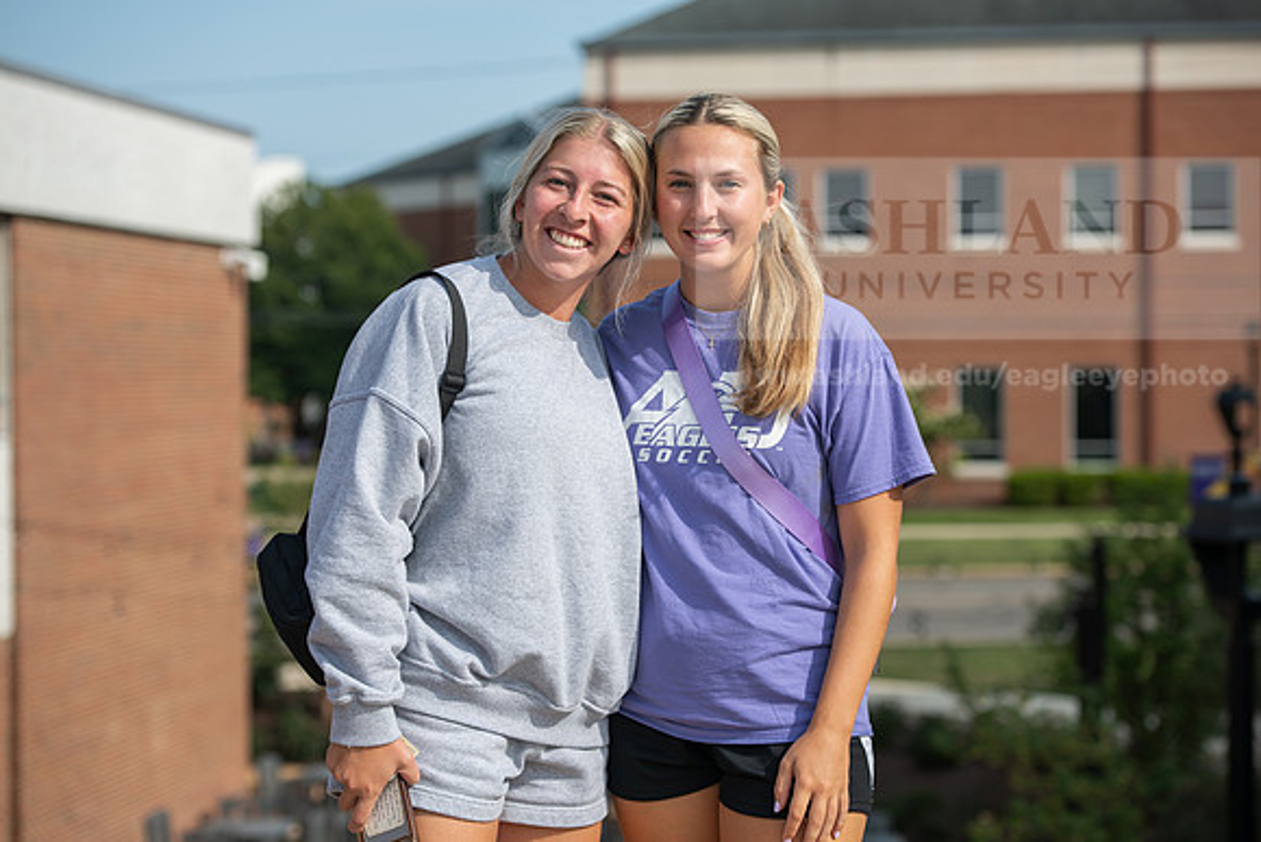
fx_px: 3013
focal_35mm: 86
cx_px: 630
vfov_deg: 15.9
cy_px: 421
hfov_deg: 23.6
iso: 80
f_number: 4
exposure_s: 1/640
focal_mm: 86
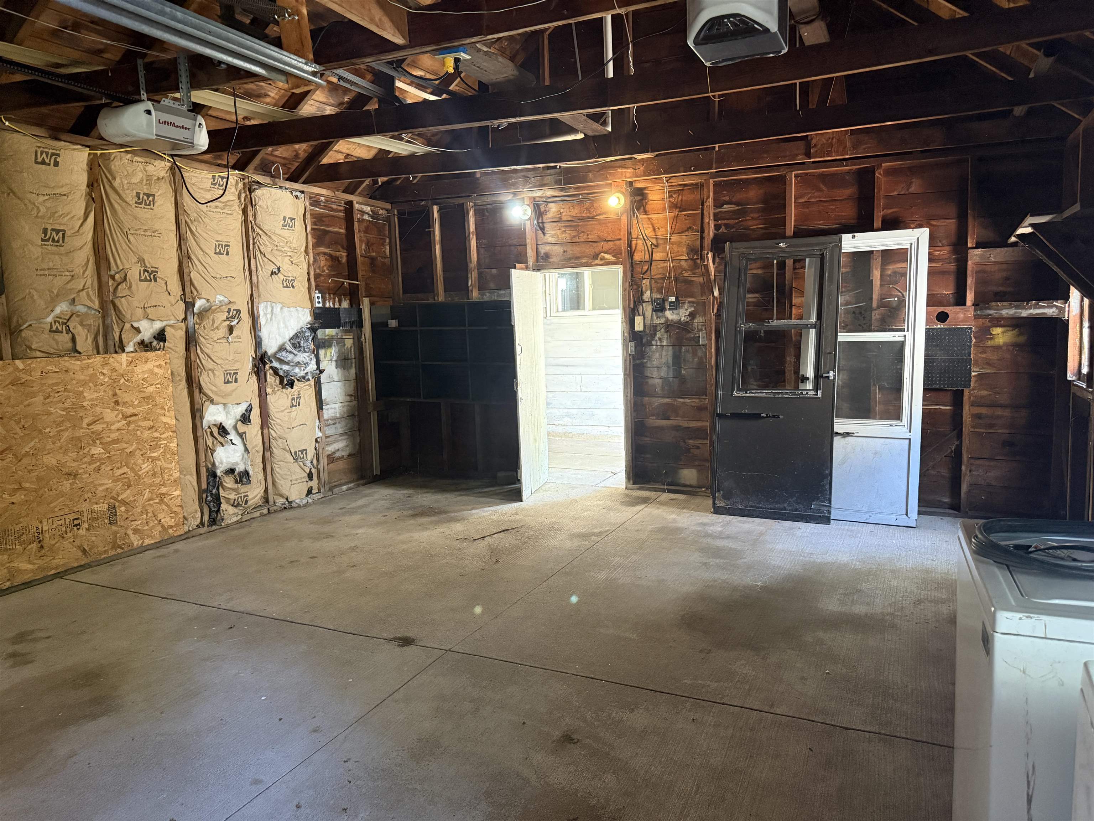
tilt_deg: -5.9
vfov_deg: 56.8
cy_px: 410
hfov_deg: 71.6
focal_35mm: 24
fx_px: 758
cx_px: 547
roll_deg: +1.2
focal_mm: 6.76
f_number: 1.78
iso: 800
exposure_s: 1/54
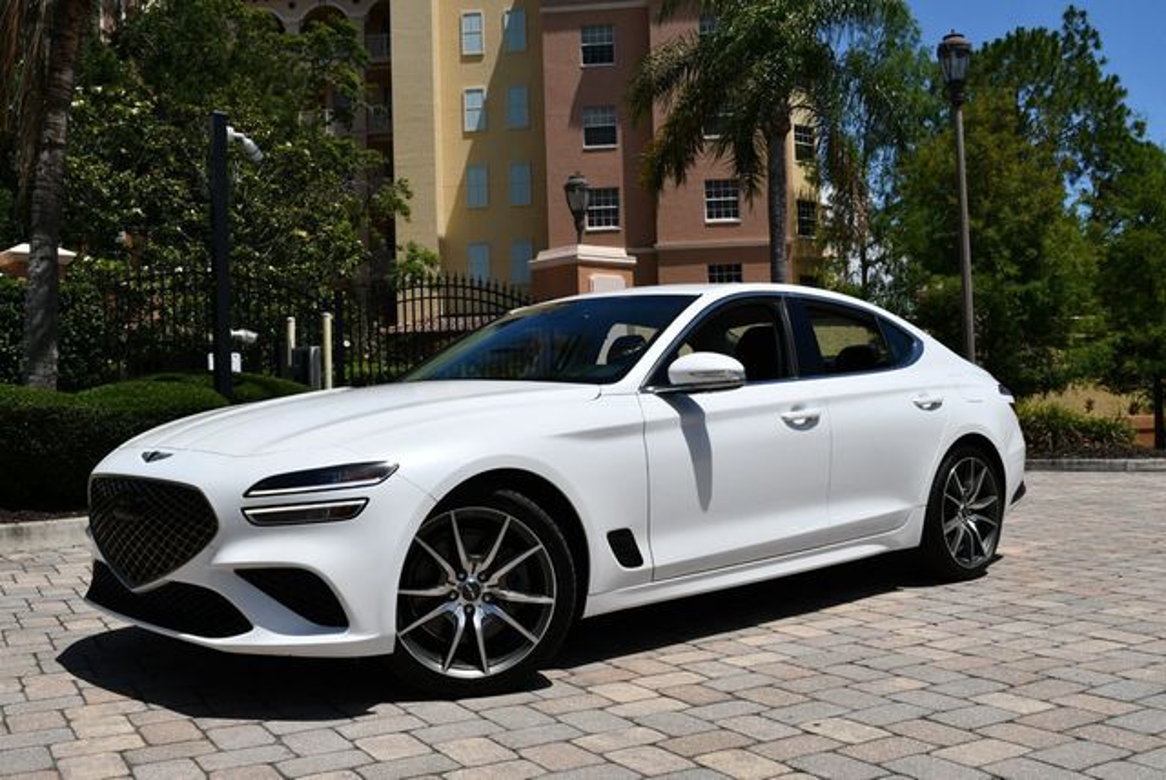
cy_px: 390
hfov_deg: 53.1
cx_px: 583
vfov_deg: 36.9
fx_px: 1167
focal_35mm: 36
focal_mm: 18
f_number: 10
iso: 100
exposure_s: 1/400
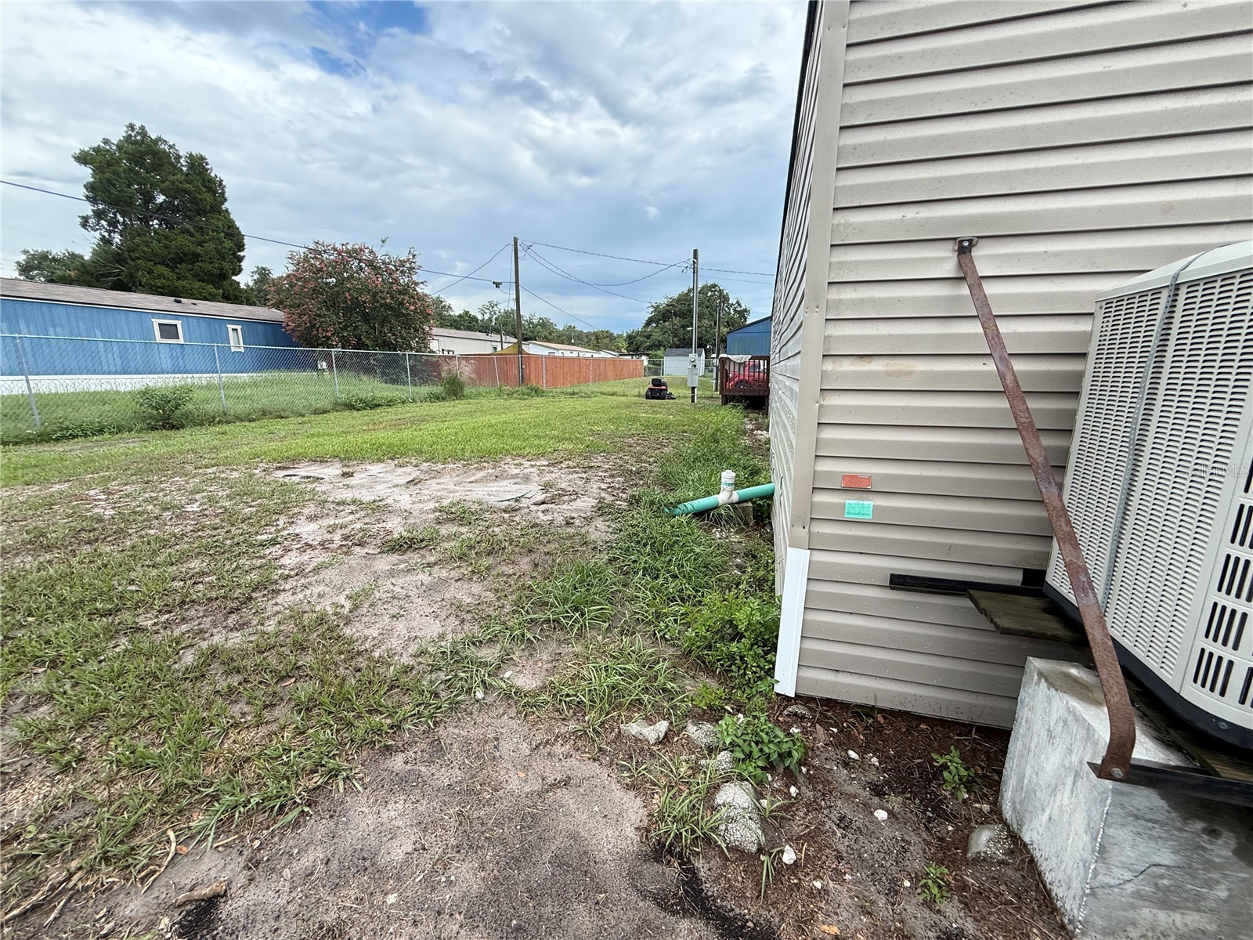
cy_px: 470
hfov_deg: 102.1
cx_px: 626
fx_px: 507
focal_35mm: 14
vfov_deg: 85.7
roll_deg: +0.7
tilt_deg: -10.9
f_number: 2.2
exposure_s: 1/658
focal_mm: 2.22
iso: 64
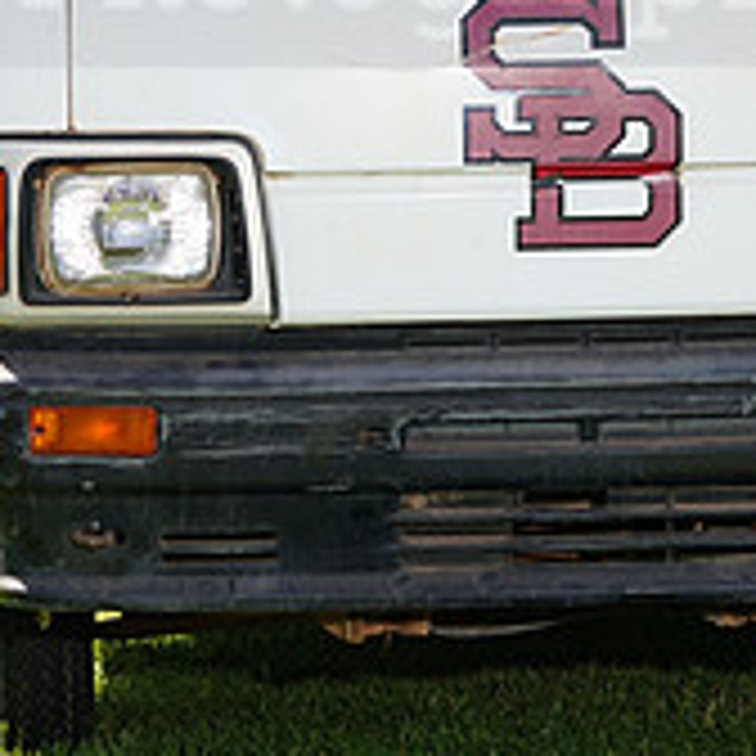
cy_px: -65
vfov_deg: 5.5
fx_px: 7907
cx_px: 328
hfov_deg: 5.5
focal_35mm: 320
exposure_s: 1/250
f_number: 6.3
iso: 100
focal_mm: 109
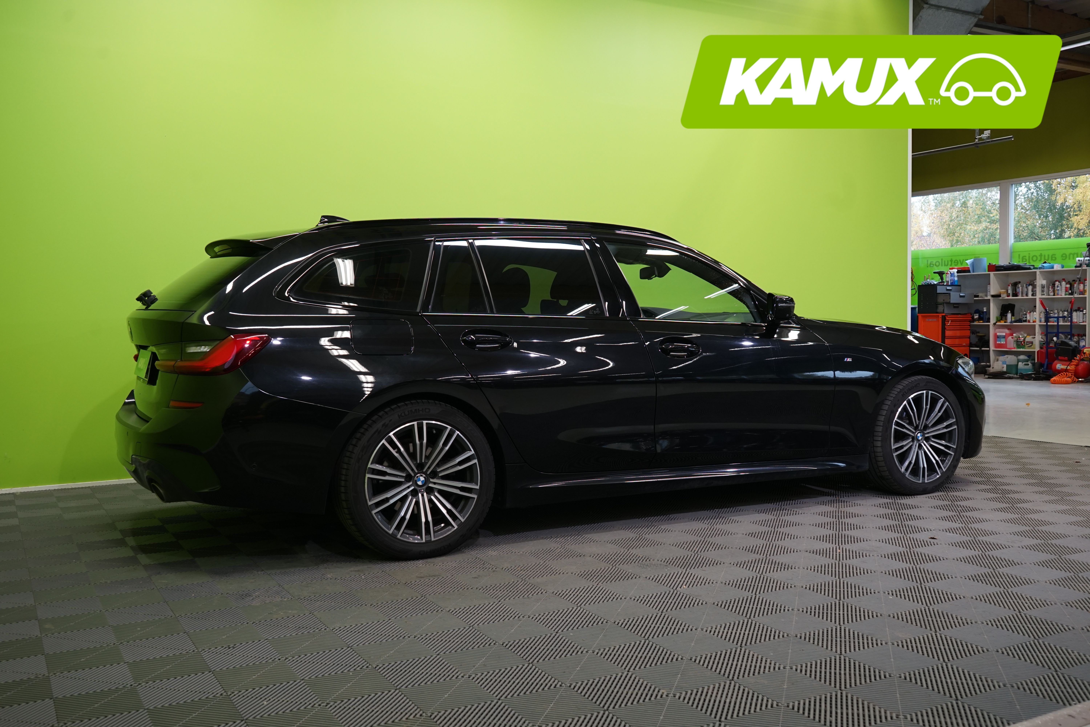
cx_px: 545
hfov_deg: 57.2
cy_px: 364
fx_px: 999
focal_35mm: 33
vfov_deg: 40.0
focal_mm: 33
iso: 640
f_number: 6.3
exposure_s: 1/30
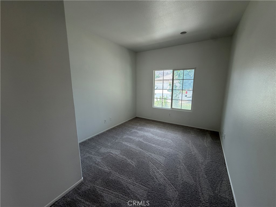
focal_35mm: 14
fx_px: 112
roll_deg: +0.8
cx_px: 138
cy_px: 104
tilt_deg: -9.9
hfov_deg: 102.1
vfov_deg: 85.7
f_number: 2.2
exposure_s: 1/120
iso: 125
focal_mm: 2.22
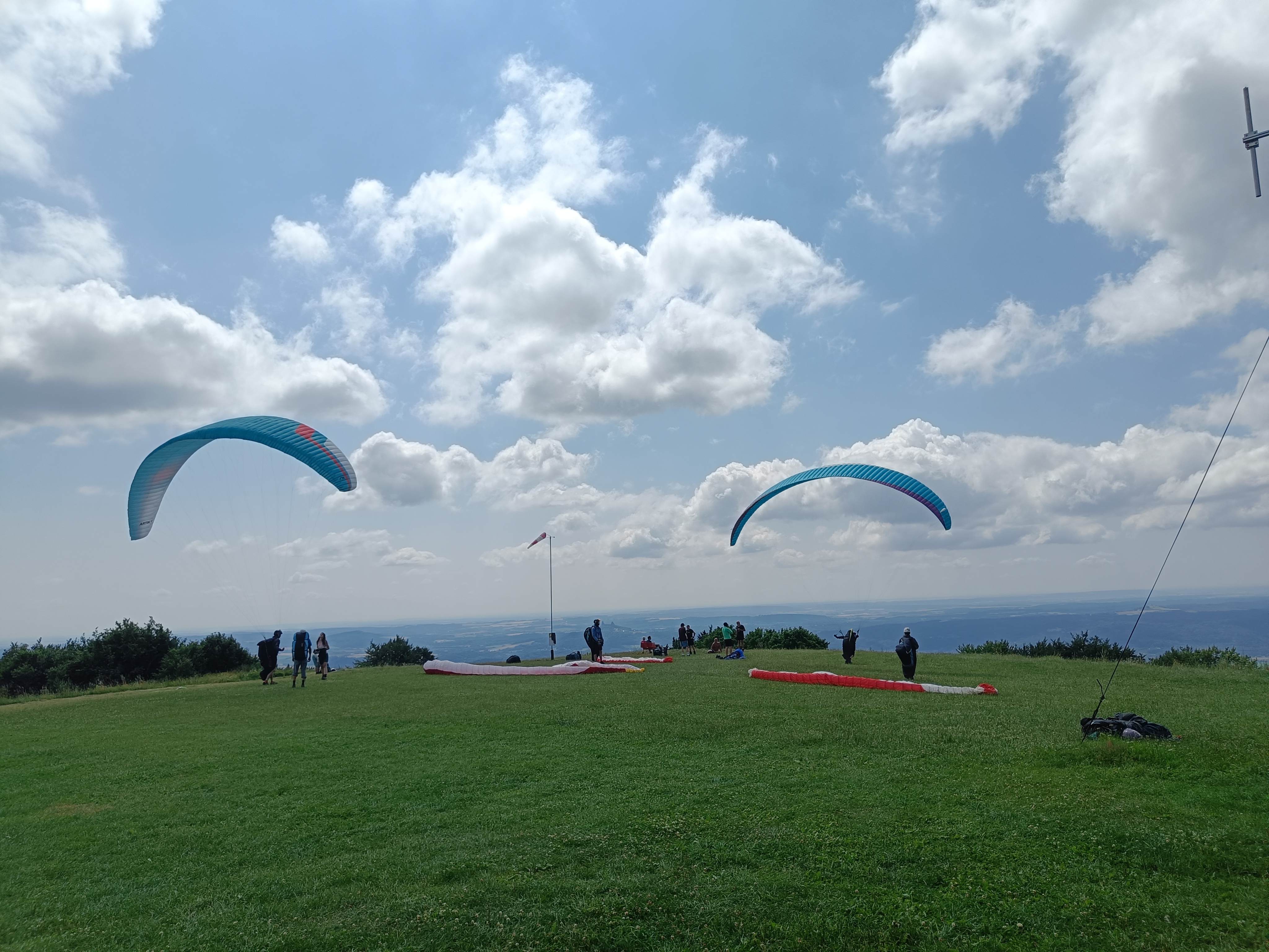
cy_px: 476
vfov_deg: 56.8
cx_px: 634
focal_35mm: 24
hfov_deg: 71.6
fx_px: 880
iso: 64
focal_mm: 5.59
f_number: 1.8
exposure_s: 1/3401
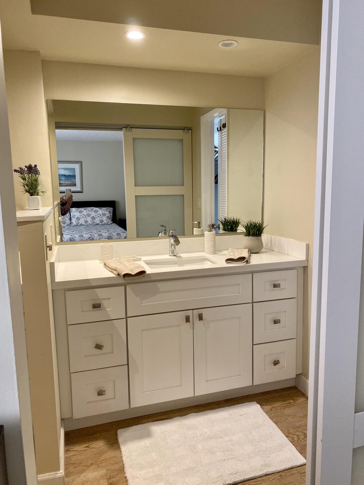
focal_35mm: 26
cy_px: 242
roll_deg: +1.7
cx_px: 182
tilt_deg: -7.1
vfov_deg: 67.3
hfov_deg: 53.1
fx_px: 365
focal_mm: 4.25
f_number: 1.8
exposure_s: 1/60
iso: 160
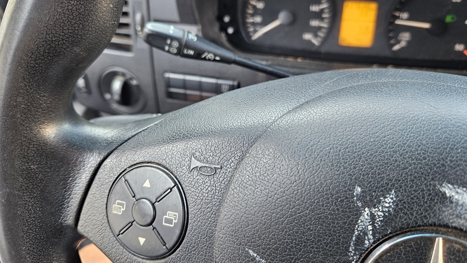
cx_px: 234
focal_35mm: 26
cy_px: 105
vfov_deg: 44.1
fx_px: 322
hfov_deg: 71.9
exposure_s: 1/100
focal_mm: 5.4
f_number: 1.8
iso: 250
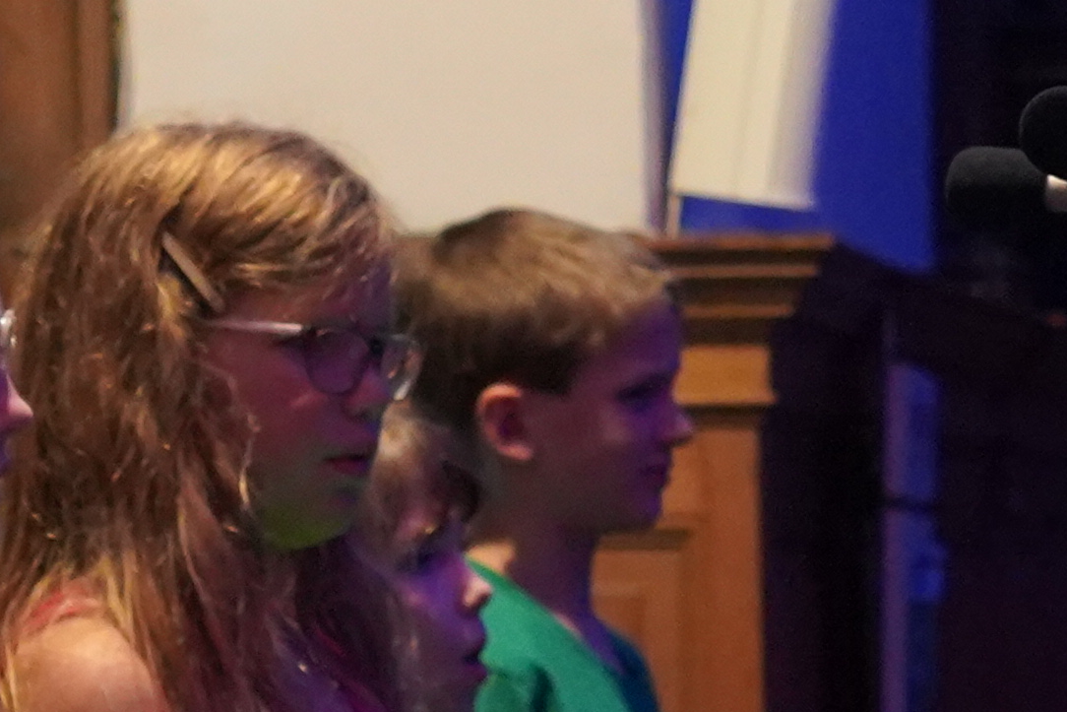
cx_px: -520
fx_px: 7055
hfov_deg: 8.5
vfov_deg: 5.8
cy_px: 150
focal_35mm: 238
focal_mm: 43
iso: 5000
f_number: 4
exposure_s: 1/160
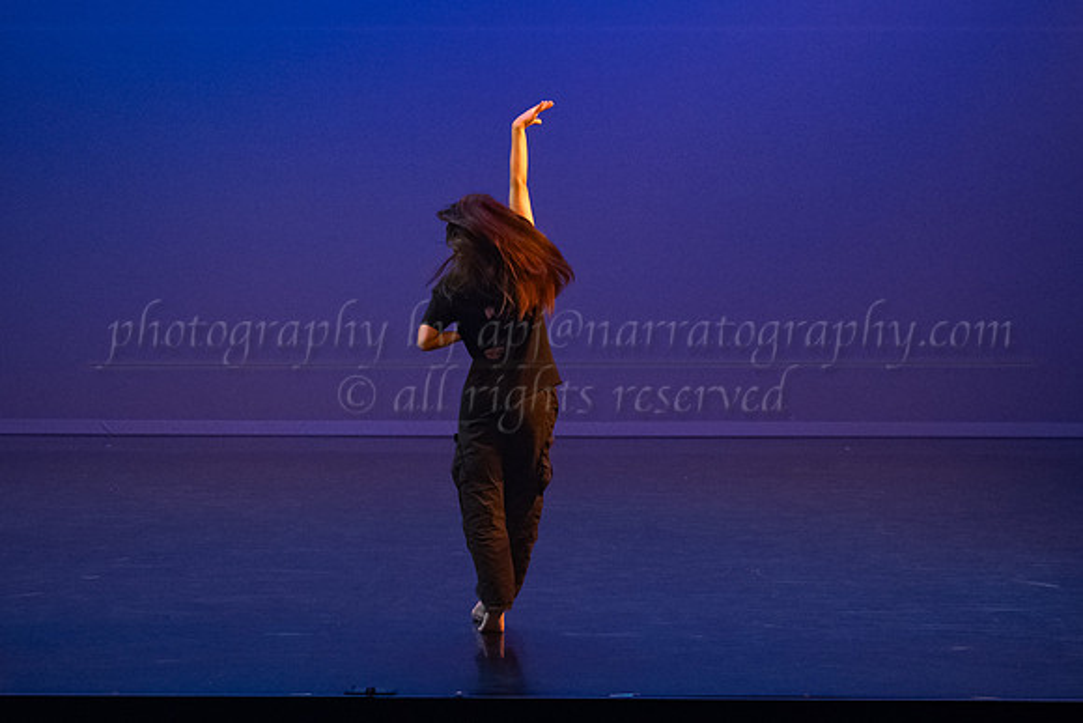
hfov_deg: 18.4
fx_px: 3335
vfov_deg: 12.4
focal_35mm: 111
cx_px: 475
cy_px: 395
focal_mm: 75
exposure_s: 1/400
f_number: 4.5
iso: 4000
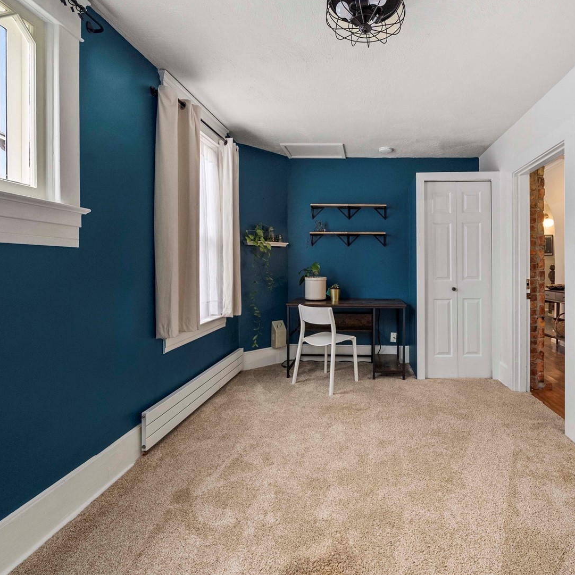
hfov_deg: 85.0
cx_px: 373
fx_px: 301
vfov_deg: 87.4
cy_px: 291
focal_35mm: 16
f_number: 8
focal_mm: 12
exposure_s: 1/60
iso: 500
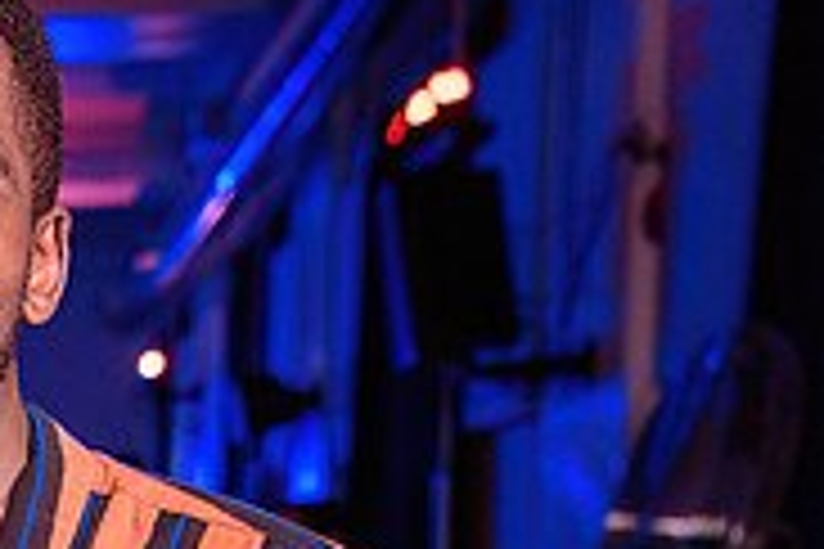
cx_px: -432
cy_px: 694
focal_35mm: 95
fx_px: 2174
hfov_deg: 18.8
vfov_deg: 13.9
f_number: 3.2
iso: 800
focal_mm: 27
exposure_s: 1/40
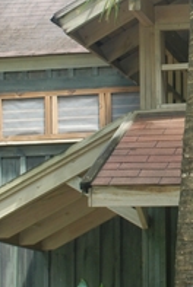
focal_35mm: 177
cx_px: 253
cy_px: 38
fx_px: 1418
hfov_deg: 7.7
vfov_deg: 11.5
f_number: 4.2
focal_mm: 31
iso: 200
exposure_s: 1/60
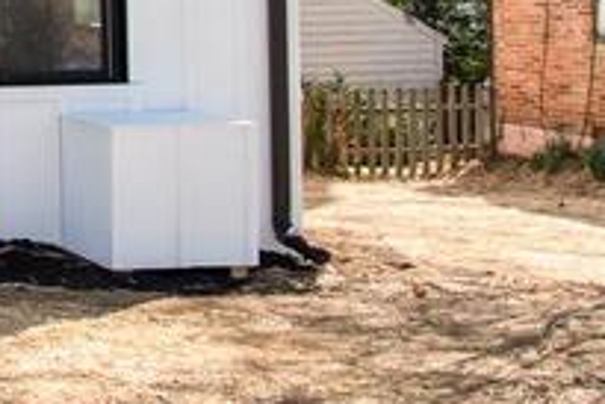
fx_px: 1345
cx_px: -646
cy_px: -414
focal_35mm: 80
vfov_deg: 14.2
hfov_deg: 17.3
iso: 400
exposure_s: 1/125
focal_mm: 16
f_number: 8
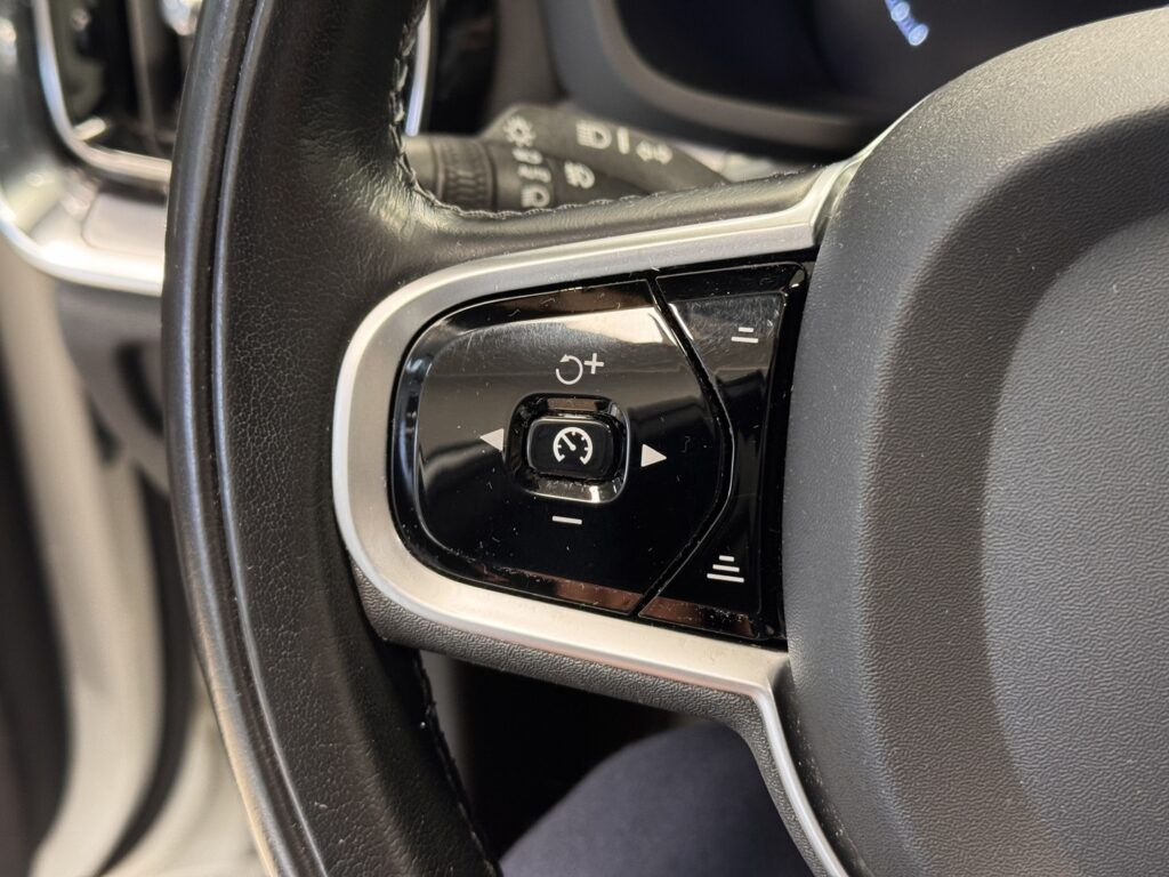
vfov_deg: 30.3
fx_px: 1621
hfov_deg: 39.7
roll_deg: +3.6
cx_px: 584
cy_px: 438
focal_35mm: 48
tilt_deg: -29.2
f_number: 1.78
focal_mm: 6.76
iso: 320
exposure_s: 1/33
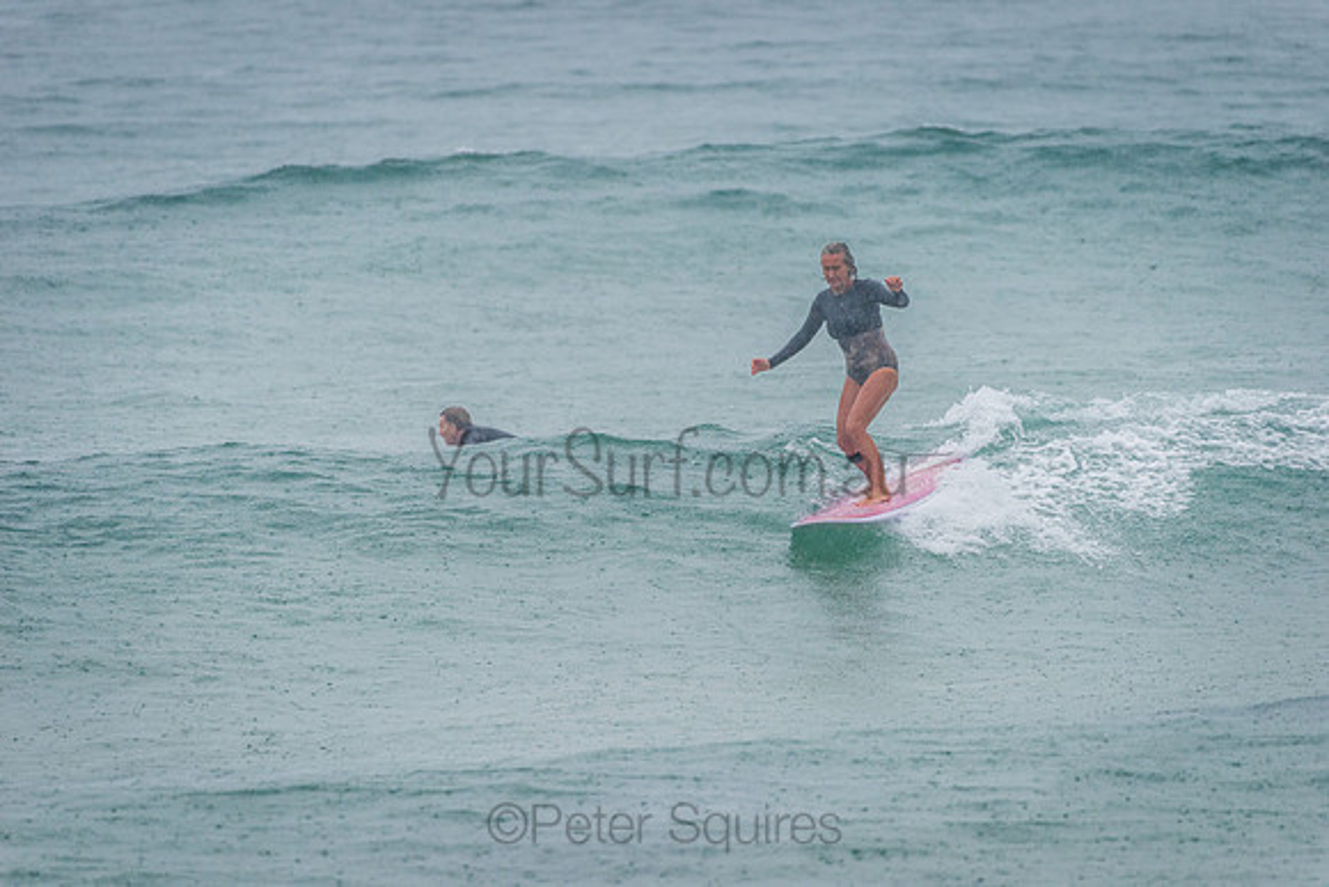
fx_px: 18462
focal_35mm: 500
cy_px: 444
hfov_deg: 4.1
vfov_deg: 2.8
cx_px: 664
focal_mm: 500
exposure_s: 1/320
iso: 640
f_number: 5.6
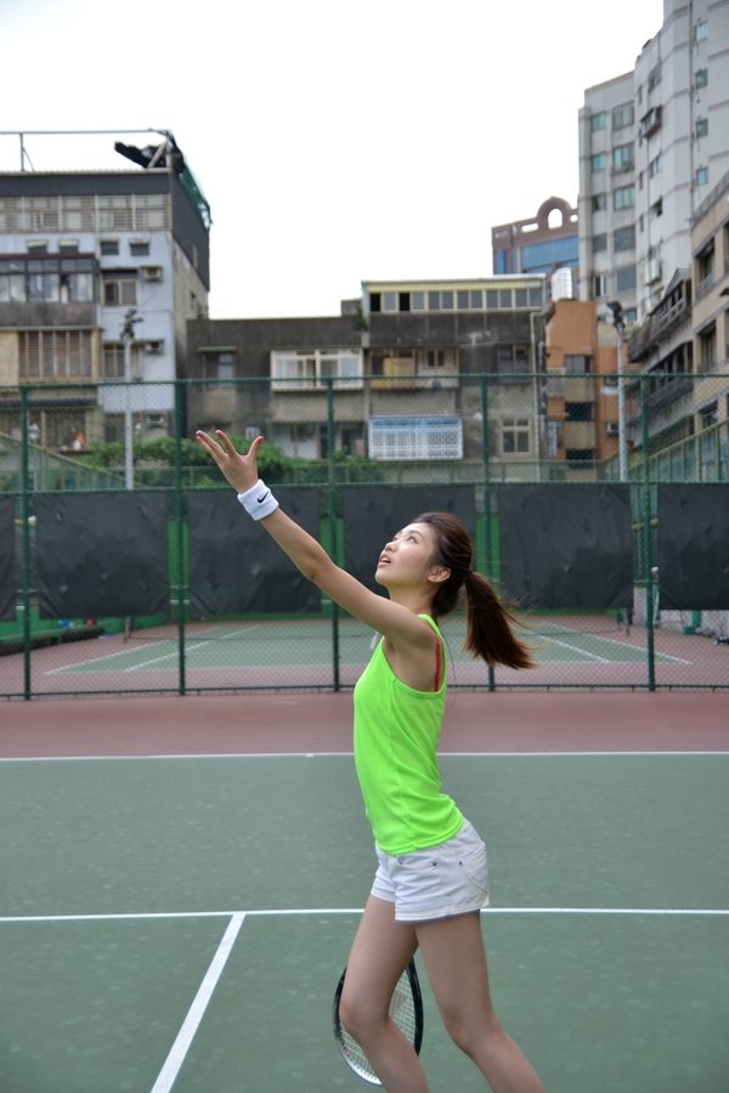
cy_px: 546
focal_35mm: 45
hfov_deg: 29.9
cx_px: 364
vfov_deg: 43.6
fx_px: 1367
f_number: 2.8
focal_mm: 30
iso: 200
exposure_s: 1/800
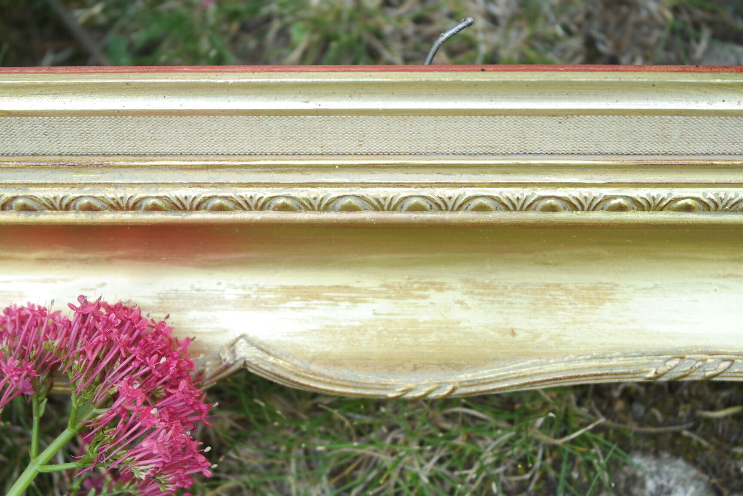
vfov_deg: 19.7
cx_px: 372
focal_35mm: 69
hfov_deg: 29.2
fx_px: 1424
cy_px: 248
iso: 100
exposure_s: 1/30
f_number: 5.6
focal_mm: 45
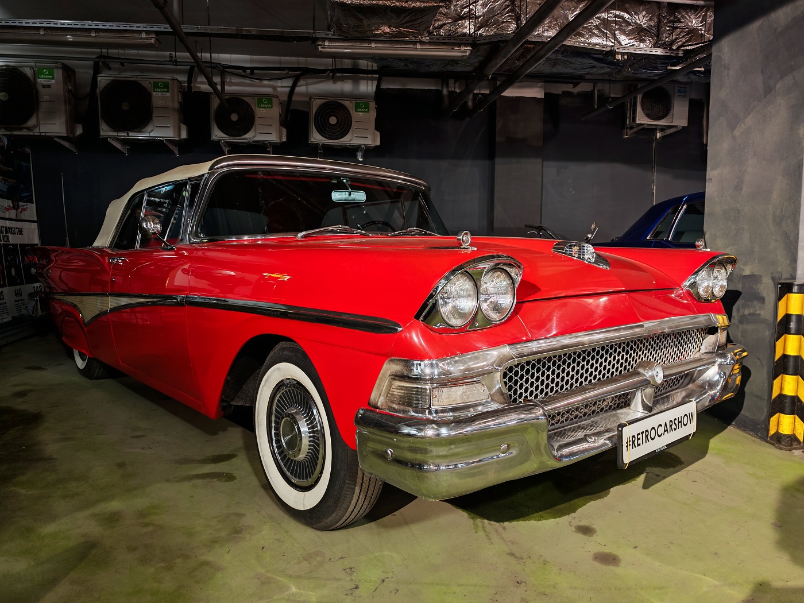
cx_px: 402
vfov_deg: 54.9
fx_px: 581
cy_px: 302
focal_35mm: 25
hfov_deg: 69.4
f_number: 2
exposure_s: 1/33
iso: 320
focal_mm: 6.83
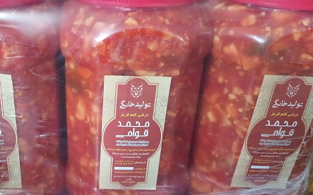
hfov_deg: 46.0
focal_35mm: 42
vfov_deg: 30.4
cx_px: 89
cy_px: 120
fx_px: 358
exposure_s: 1/20
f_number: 1.8
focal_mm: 4
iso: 640
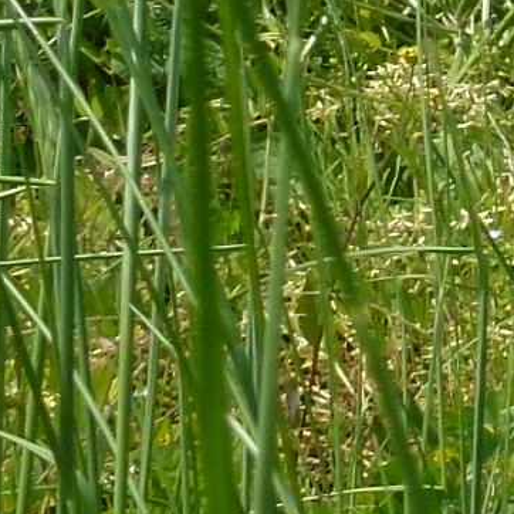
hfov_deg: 8.8
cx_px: 1697
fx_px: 2520
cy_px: -95
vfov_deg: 11.4
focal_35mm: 150
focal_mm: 4.3
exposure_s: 1/640
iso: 100
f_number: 4
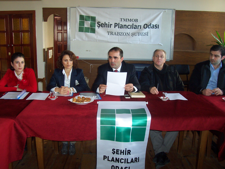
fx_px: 240
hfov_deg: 50.1
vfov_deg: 38.7
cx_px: 112
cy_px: 84
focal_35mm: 37
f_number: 2.8
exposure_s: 1/60
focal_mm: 5.6
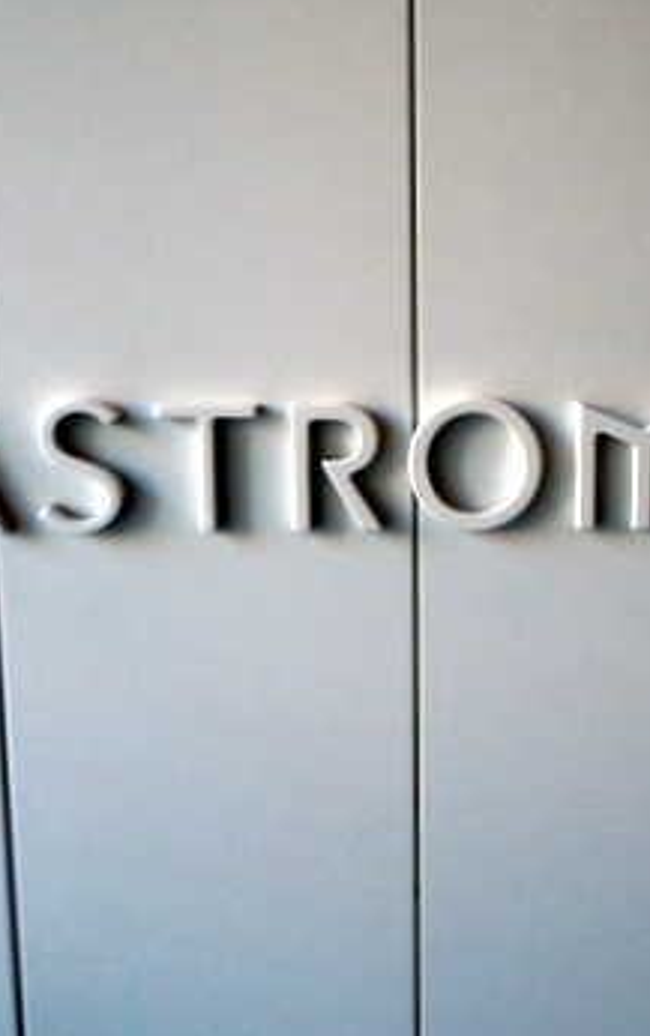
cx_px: 410
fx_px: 1159
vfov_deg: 48.2
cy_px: 505
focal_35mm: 41
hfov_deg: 31.2
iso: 320
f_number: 3.7
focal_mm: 5
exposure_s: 1/60
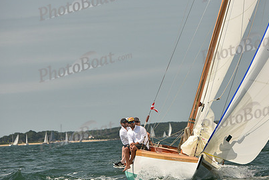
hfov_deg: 8.4
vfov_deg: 5.6
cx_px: 167
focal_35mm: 244
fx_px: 1824
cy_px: 90
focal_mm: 170
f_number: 6.3
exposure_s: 1/1250
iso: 320
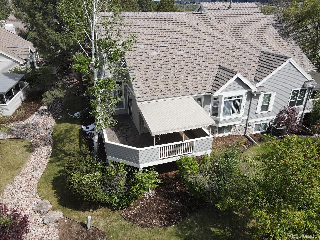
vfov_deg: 56.8
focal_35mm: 24
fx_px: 222
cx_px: 160
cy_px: 120
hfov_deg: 71.6
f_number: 2.8
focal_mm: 4.5
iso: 100
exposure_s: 1/725
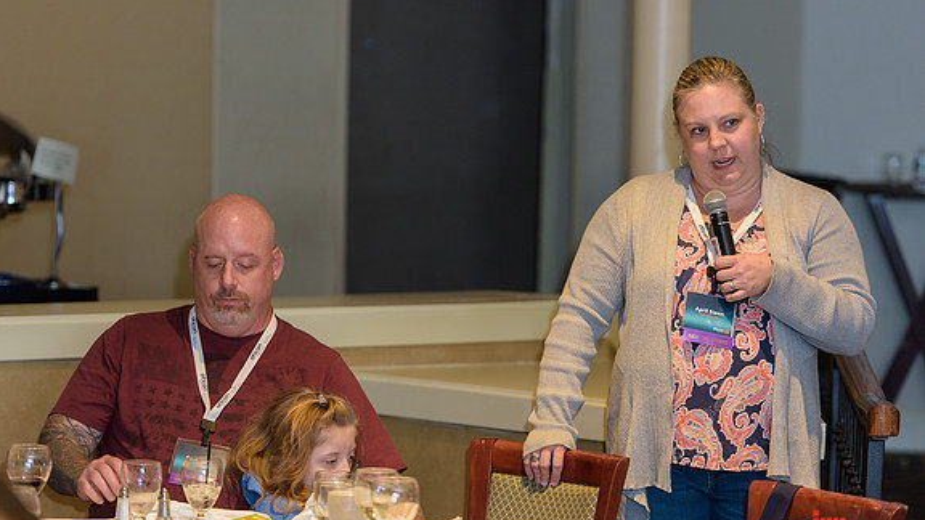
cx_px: 461
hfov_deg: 14.1
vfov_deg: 7.9
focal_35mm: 153
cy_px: 283
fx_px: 3753
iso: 1250
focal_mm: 145
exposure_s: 1/125
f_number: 3.2
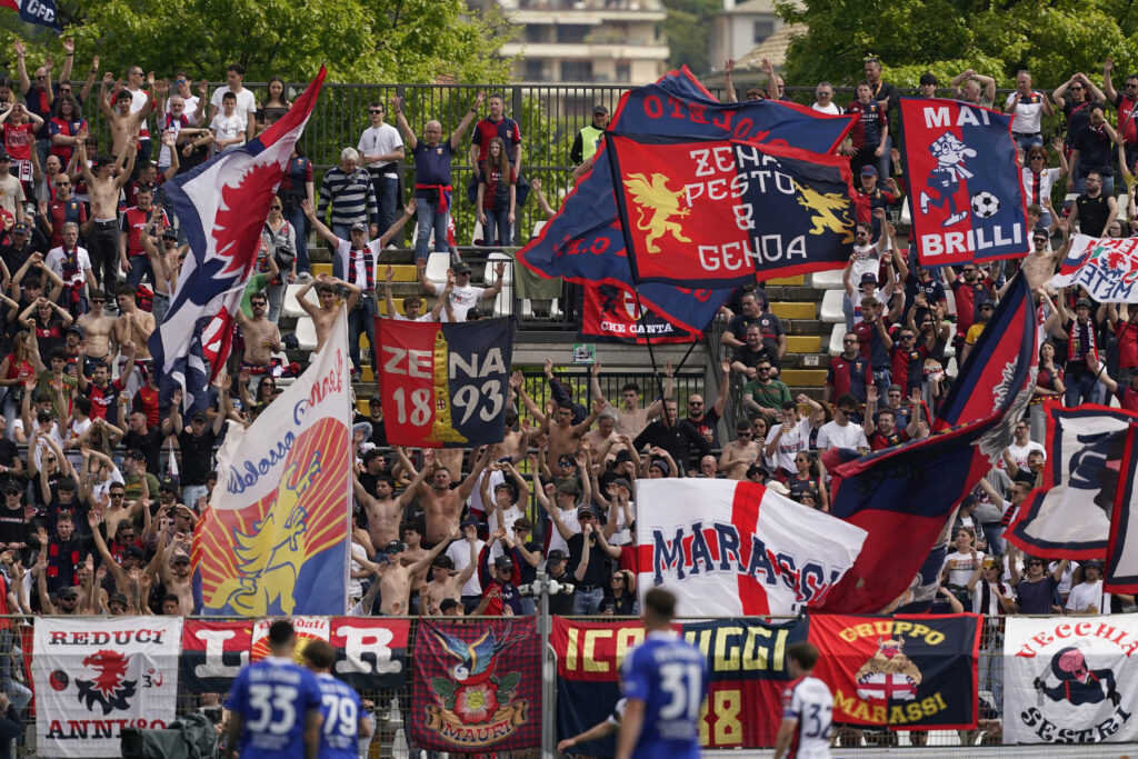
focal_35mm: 420
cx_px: 569
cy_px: 380
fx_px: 13278
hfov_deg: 4.9
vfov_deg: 3.3
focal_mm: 420
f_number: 4.5
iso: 800
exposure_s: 1/5000
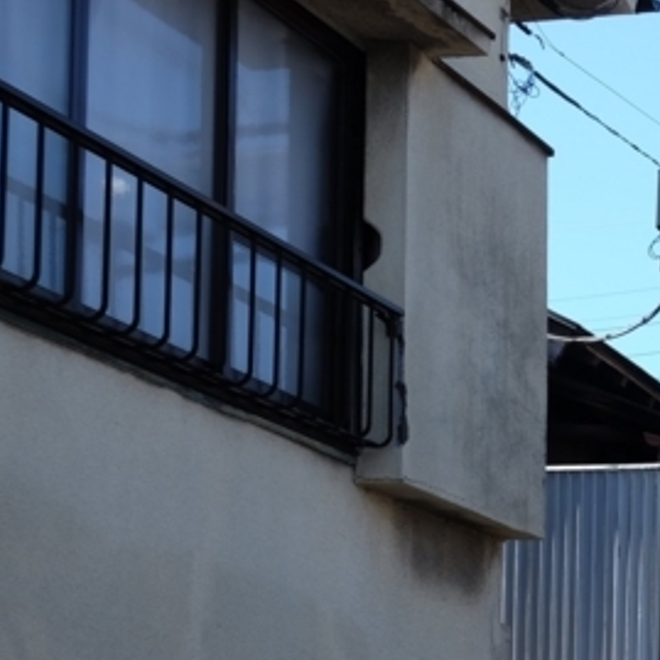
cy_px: 806
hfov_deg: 15.4
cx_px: 1249
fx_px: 2028
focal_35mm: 94
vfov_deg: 17.6
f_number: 5.6
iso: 200
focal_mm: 19.6
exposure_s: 1/210
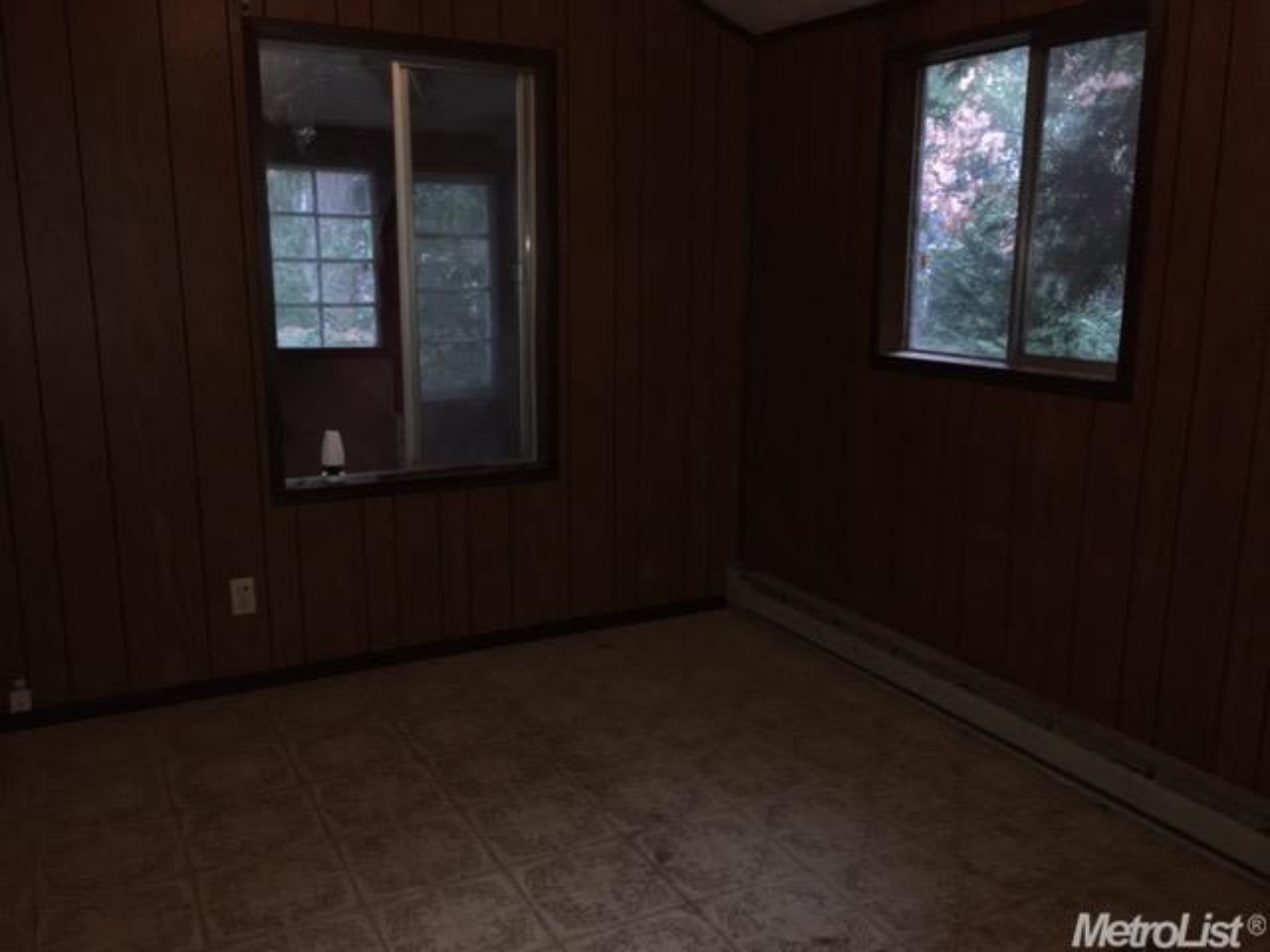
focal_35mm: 29
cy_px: 476
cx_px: 635
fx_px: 1064
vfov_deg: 48.2
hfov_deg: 61.7
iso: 125
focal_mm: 4.15
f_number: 2.2
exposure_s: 1/16
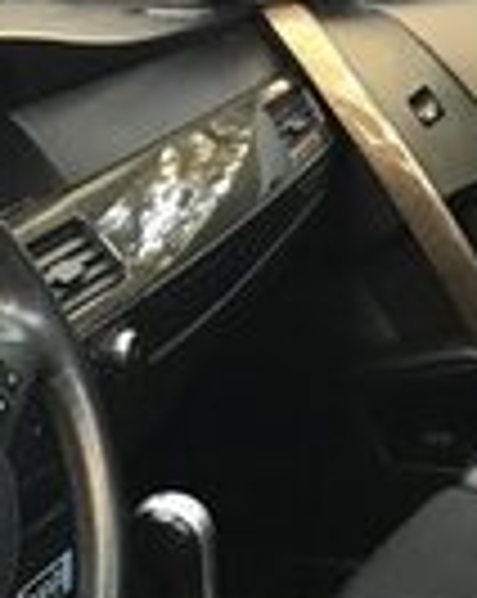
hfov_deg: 14.8
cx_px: 14
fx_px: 1804
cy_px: 985
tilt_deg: -35.9
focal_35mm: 102
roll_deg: +4.4
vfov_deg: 16.5
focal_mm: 3.99
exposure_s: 1/33
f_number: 1.8
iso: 32
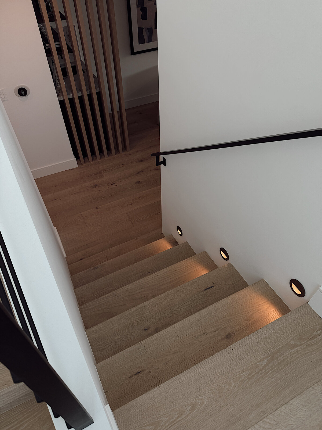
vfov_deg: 71.6
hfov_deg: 56.8
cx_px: 161
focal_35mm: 24
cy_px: 215
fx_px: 298
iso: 64
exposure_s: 1/274
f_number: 1.78
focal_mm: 6.76
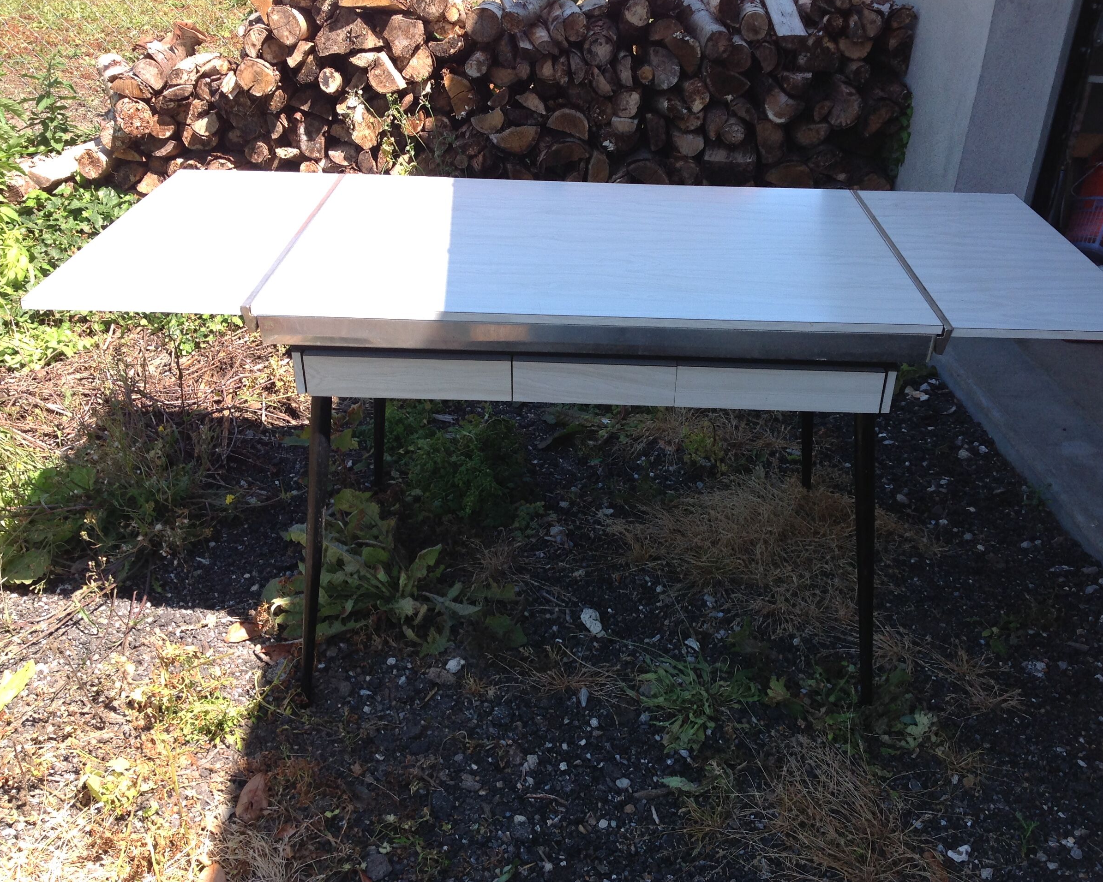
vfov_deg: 40.1
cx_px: 593
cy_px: 442
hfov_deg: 49.0
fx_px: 1208
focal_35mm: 37
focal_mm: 4.28
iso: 50
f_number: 2.4
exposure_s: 1/512
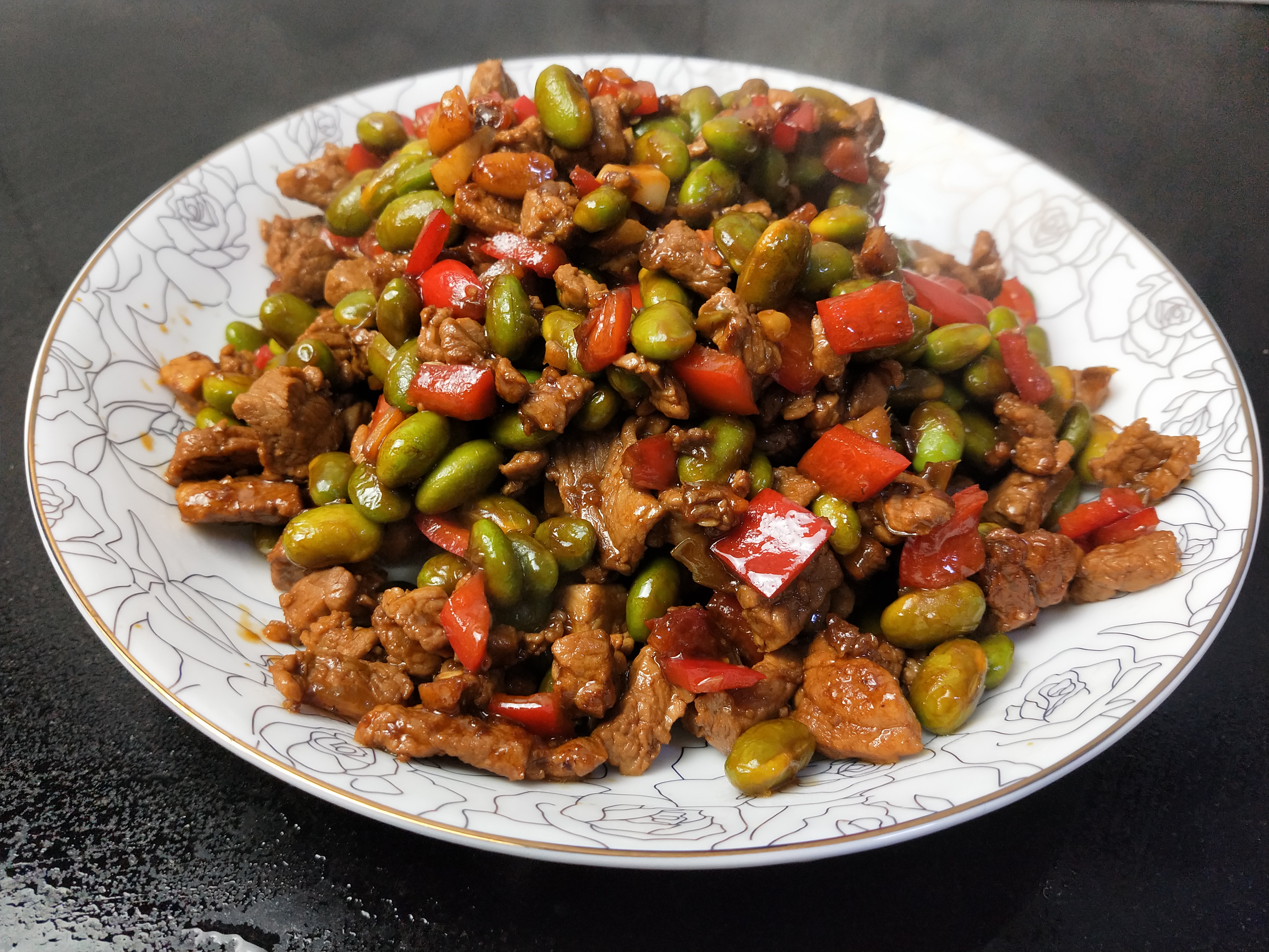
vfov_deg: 58.9
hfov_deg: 73.9
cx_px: 634
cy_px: 476
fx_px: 843
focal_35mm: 23
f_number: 1.7
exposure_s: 1/50
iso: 187
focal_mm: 3.99
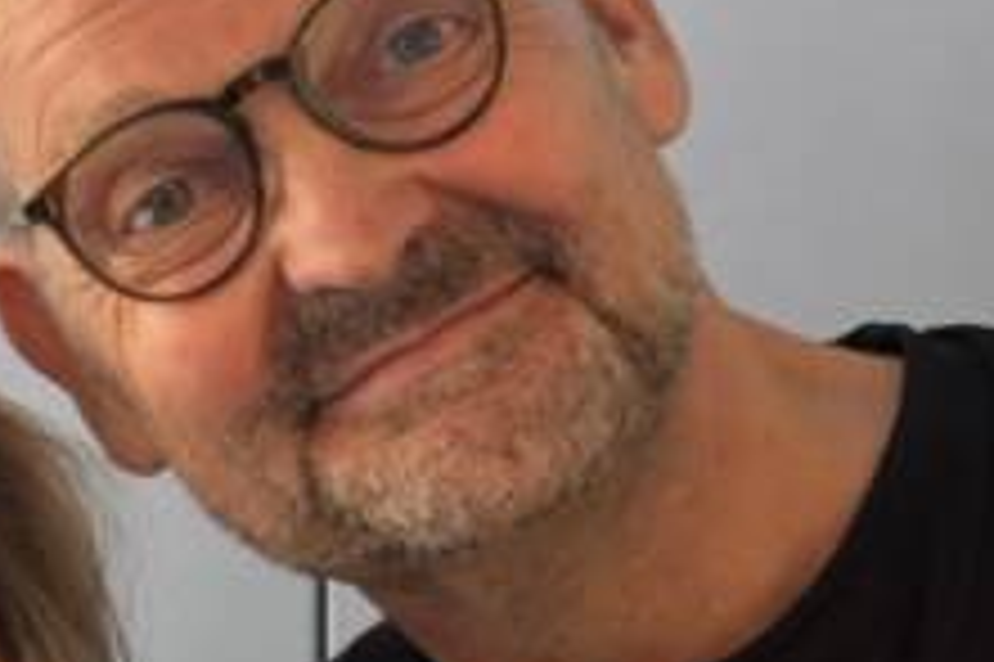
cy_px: 421
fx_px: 2400
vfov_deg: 15.7
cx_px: 270
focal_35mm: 87
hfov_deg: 23.2
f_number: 1.78
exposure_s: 1/59
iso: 250
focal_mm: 6.76
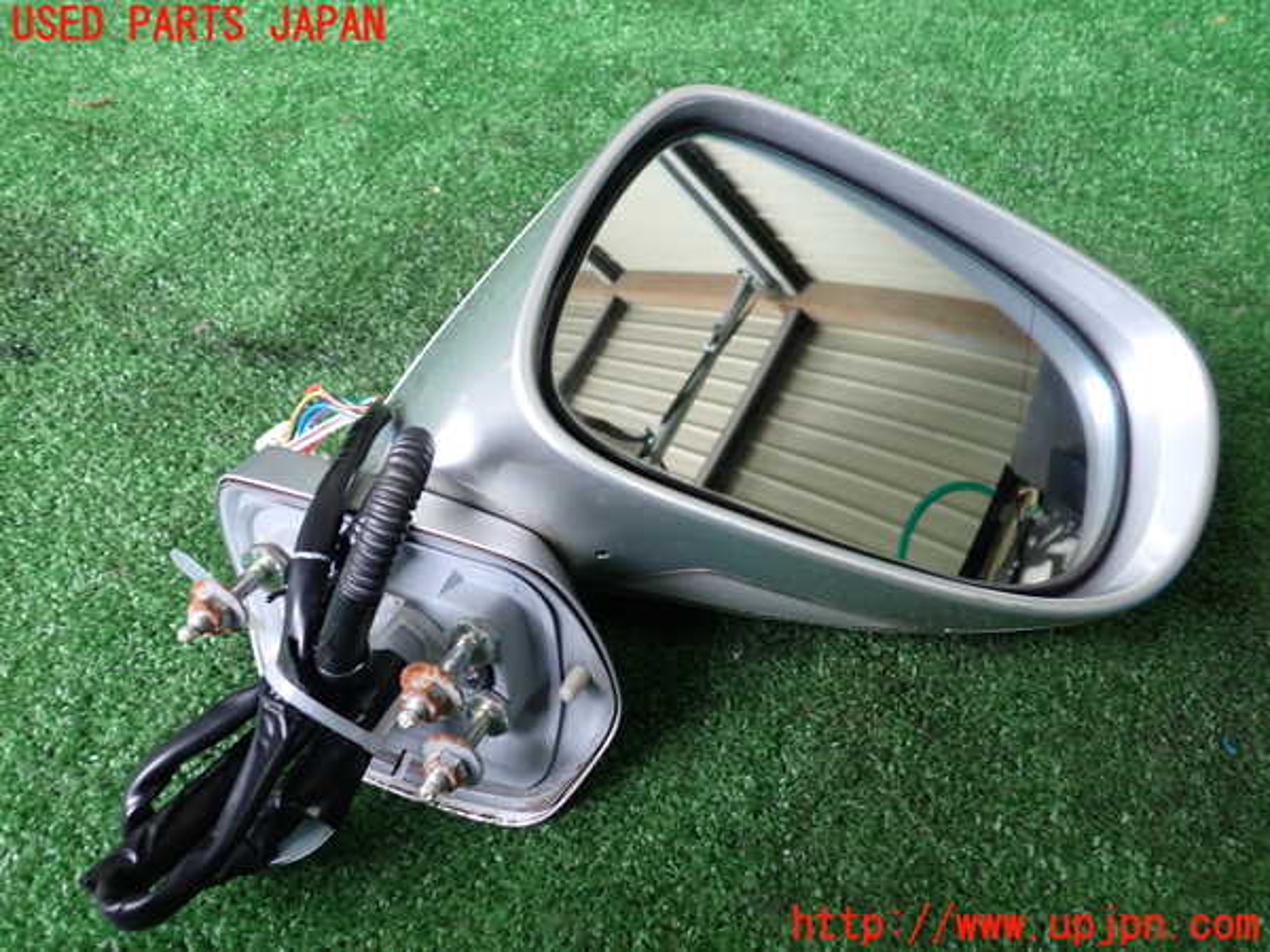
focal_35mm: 30
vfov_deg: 46.8
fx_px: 1101
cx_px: 635
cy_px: 476
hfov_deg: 60.0
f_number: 2.3
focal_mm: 5.4
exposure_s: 1/30
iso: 200
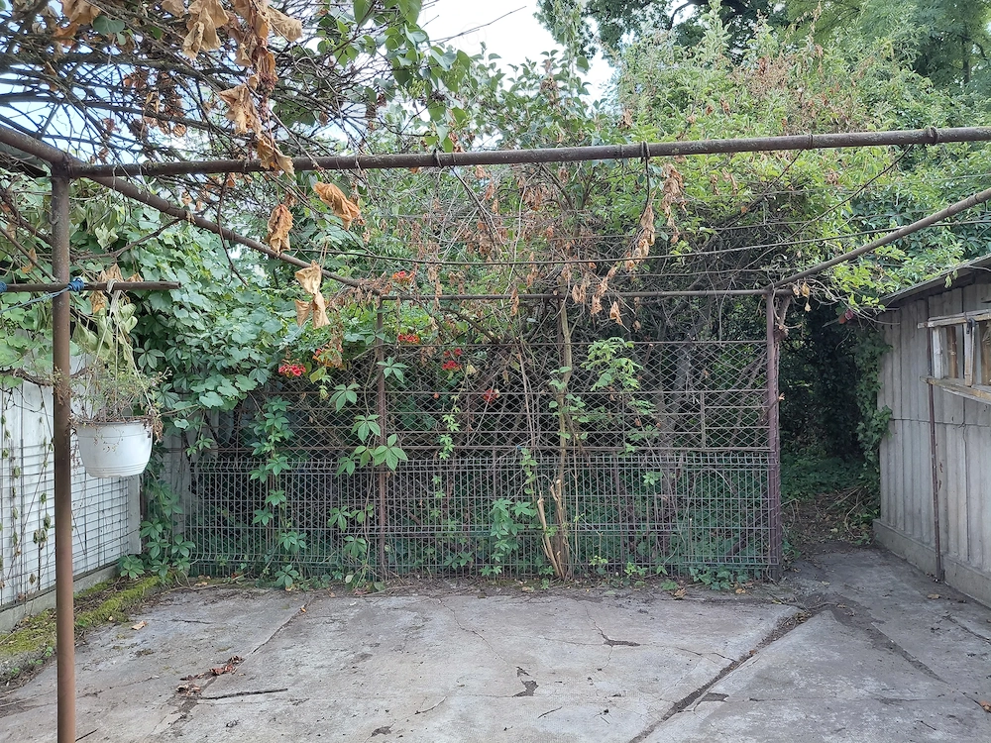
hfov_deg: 69.4
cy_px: 372
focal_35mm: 25
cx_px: 496
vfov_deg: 54.9
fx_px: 716
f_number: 1.8
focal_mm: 4.69
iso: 50
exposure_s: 1/173
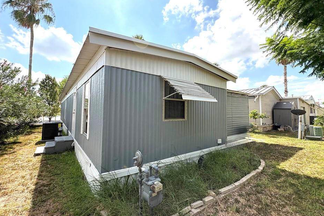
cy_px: 103
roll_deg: +0.0
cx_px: 165
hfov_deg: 96.7
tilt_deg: +4.6
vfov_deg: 73.7
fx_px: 144
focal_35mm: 16
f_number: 2.2
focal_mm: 2.22
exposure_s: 1/1034
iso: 64
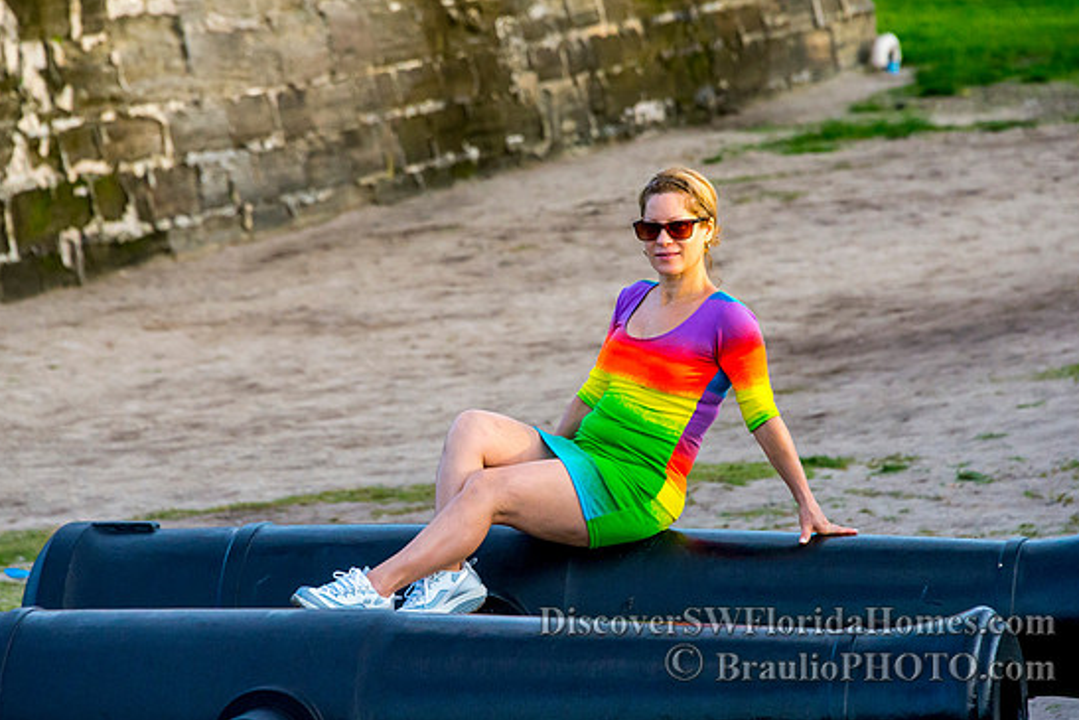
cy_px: 344
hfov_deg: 6.5
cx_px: 529
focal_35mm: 318
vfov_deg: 4.3
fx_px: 9533
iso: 3200
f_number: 9
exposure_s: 1/1000
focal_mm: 300
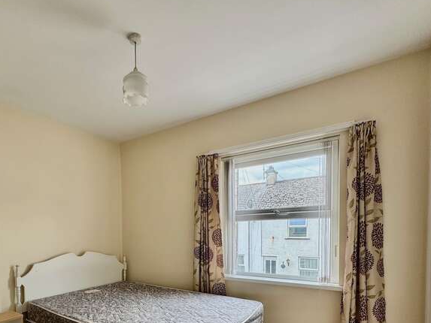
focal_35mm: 22
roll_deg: +0.8
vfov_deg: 57.9
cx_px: 155
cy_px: 243
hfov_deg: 74.7
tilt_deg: -2.9
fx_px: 274
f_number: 2.2
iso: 50
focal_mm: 2.22
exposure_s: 1/99
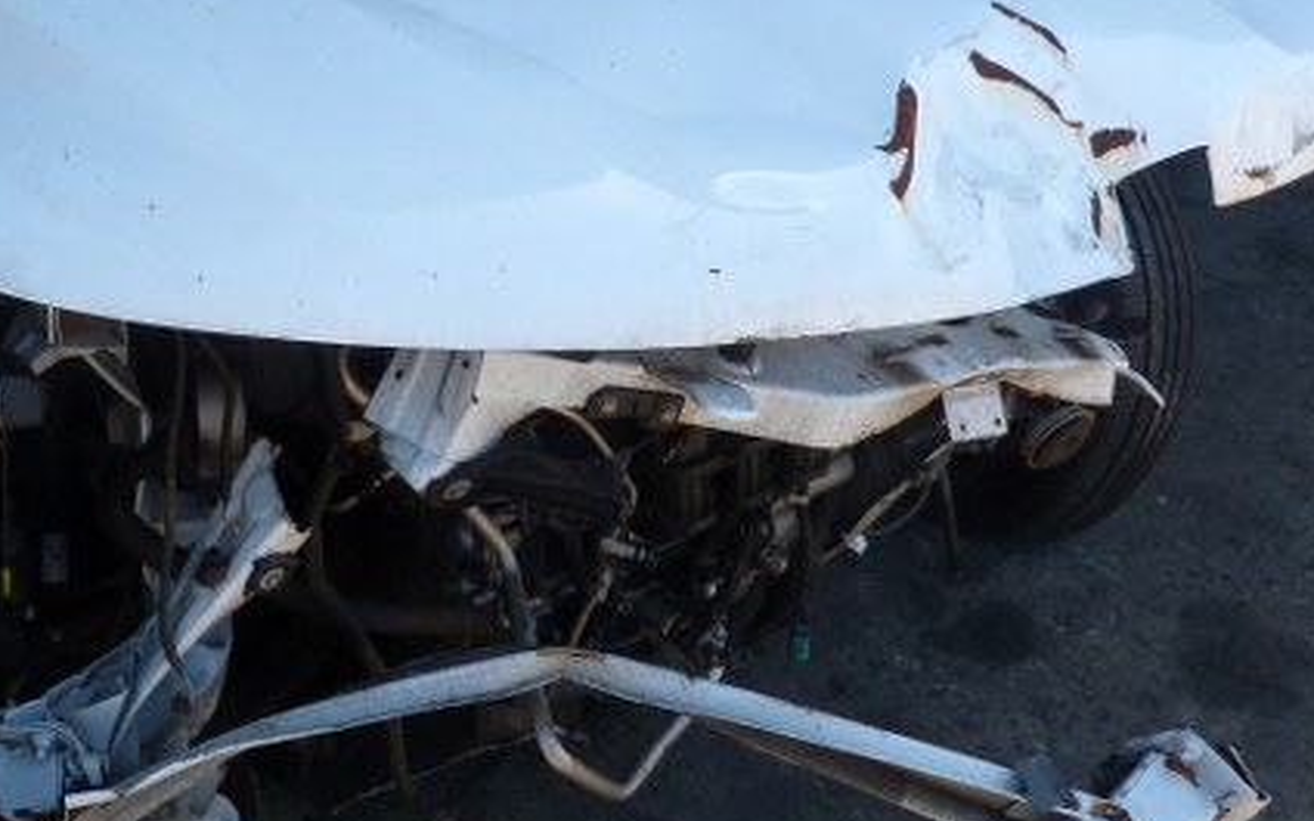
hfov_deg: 39.0
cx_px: 288
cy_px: 108
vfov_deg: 25.2
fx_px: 1791
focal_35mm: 50
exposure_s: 1/125
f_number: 4
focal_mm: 4.5
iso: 80
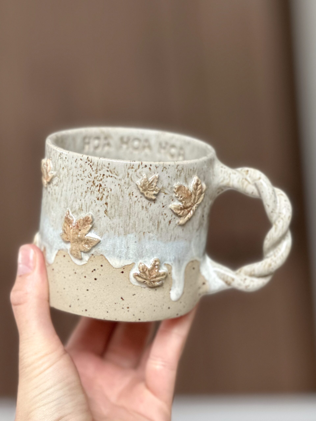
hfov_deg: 19.1
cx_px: 158
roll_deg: +5.3
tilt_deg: -11.1
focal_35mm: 77
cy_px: 210
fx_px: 937
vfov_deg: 25.3
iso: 200
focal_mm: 9
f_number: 2.8
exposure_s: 1/121
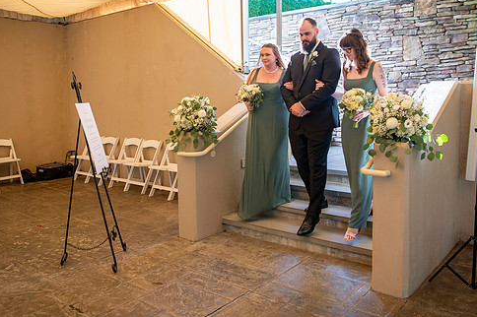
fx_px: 437
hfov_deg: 57.1
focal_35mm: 33
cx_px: 266
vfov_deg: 39.8
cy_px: 132
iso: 200
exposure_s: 1/100
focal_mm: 27
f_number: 4
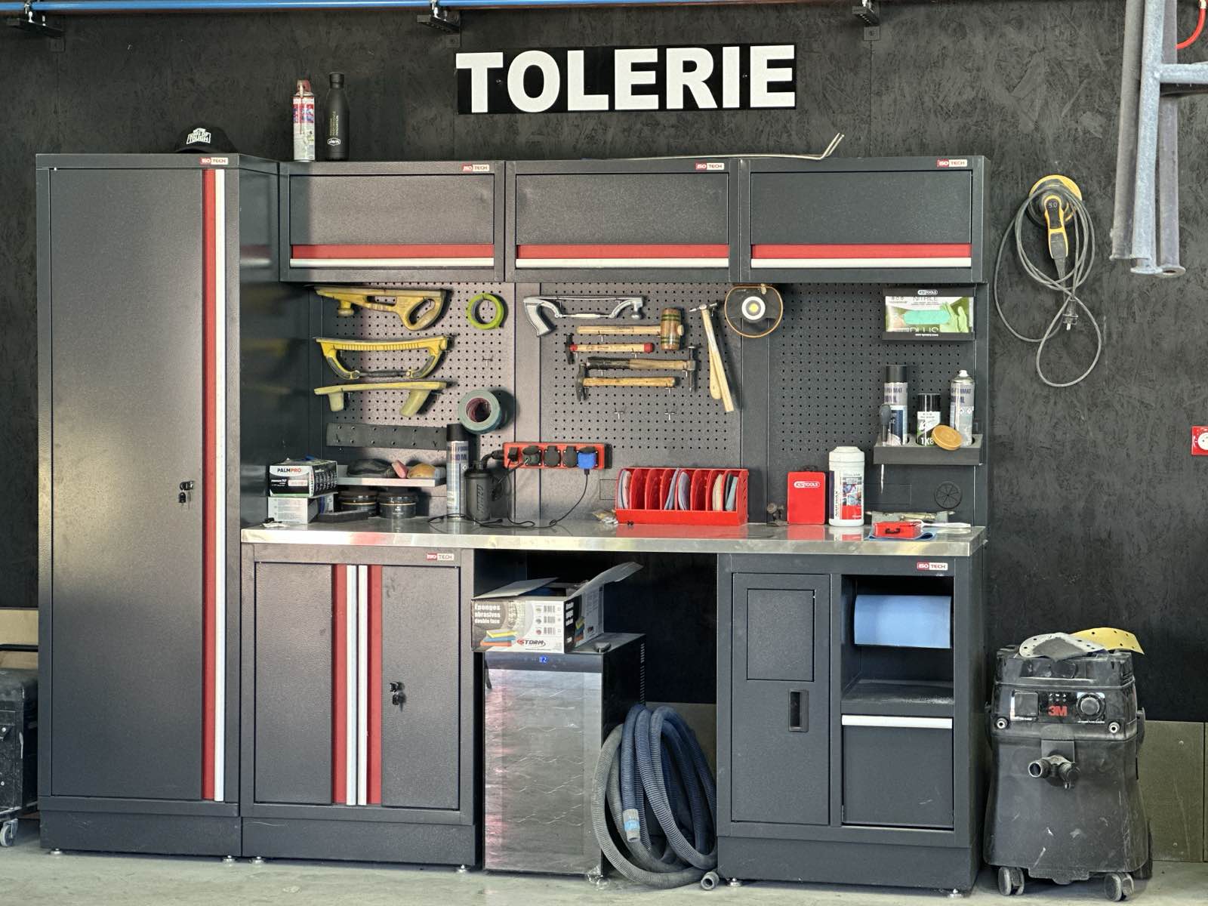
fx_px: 2687
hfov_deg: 25.3
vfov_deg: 19.1
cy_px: 453
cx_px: 604
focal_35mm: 77
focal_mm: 9
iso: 160
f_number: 2.8
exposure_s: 1/33
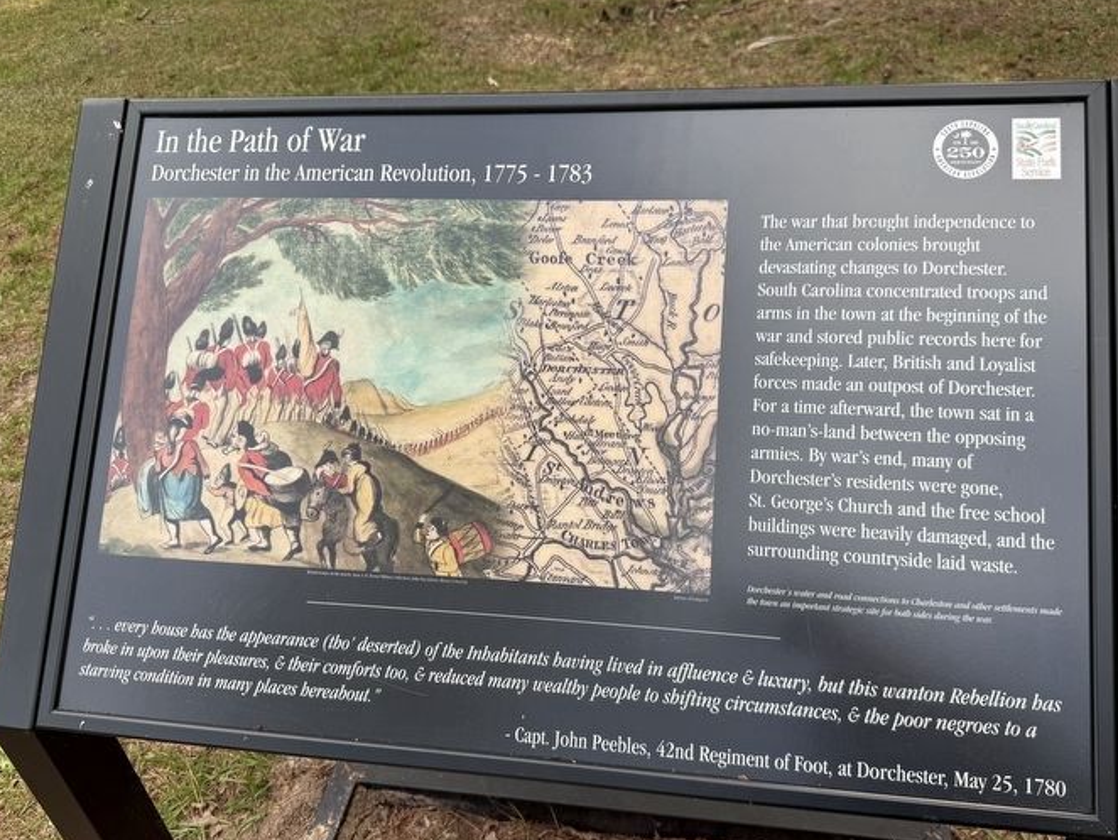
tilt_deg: -37.6
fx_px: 937
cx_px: 578
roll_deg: +7.9
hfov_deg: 61.6
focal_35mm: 29
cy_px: 434
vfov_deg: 48.2
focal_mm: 6.76
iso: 80
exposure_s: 1/665
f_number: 1.78
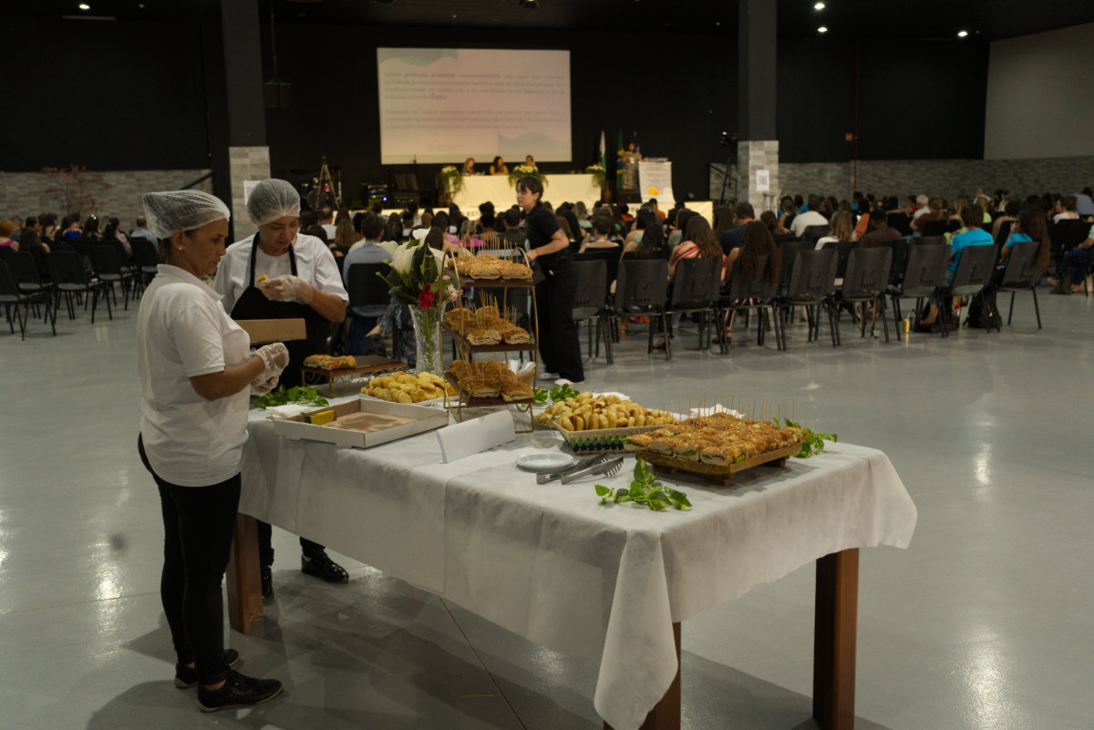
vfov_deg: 37.9
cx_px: 547
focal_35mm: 35
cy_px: 365
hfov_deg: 54.4
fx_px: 1064
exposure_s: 1/100
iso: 3200
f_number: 4
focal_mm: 35
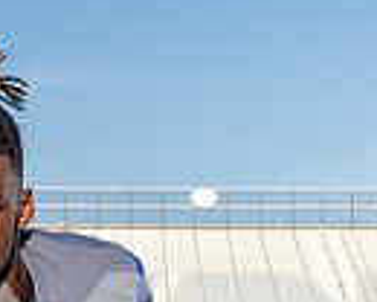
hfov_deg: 12.8
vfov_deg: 9.7
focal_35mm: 150
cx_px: 128
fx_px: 1674
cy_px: 569
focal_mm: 46
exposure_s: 1/250
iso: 160
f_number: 10
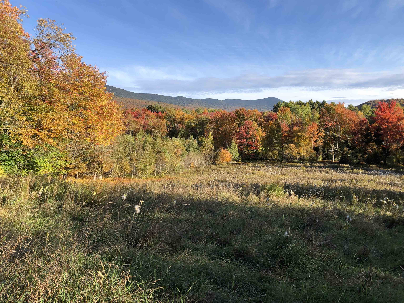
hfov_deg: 63.4
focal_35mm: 28
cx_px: 202
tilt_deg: -3.5
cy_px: 152
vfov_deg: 49.7
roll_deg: +2.5
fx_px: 327
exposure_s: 1/873
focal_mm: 3.99
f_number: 1.8
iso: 20
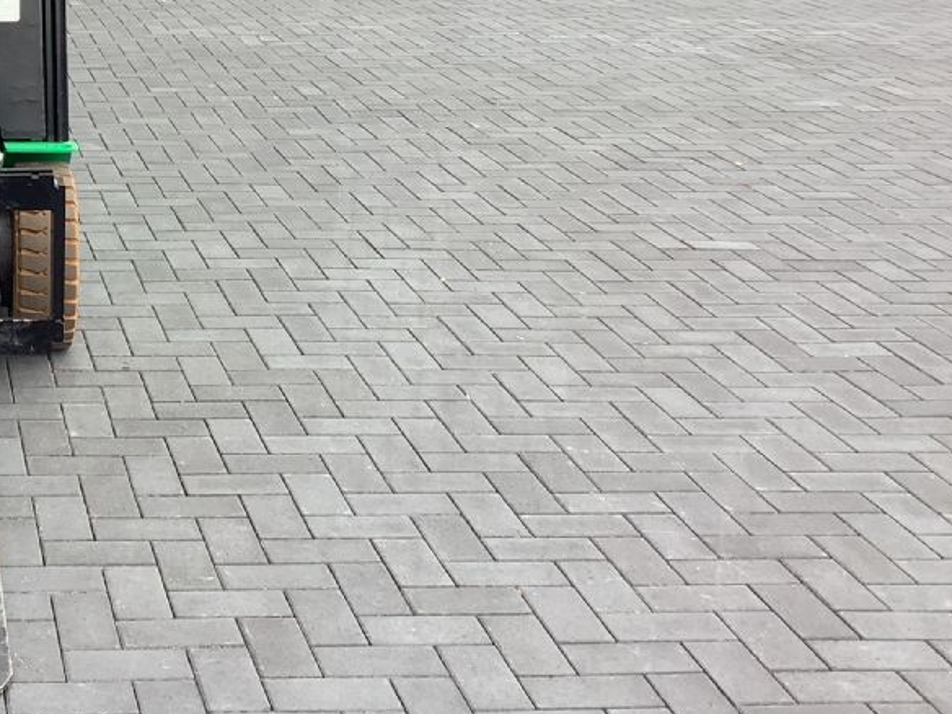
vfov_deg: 21.0
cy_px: 31
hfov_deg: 26.4
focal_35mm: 68
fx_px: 1870
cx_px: -83
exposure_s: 1/123
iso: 25
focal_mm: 3.3
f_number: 2.4
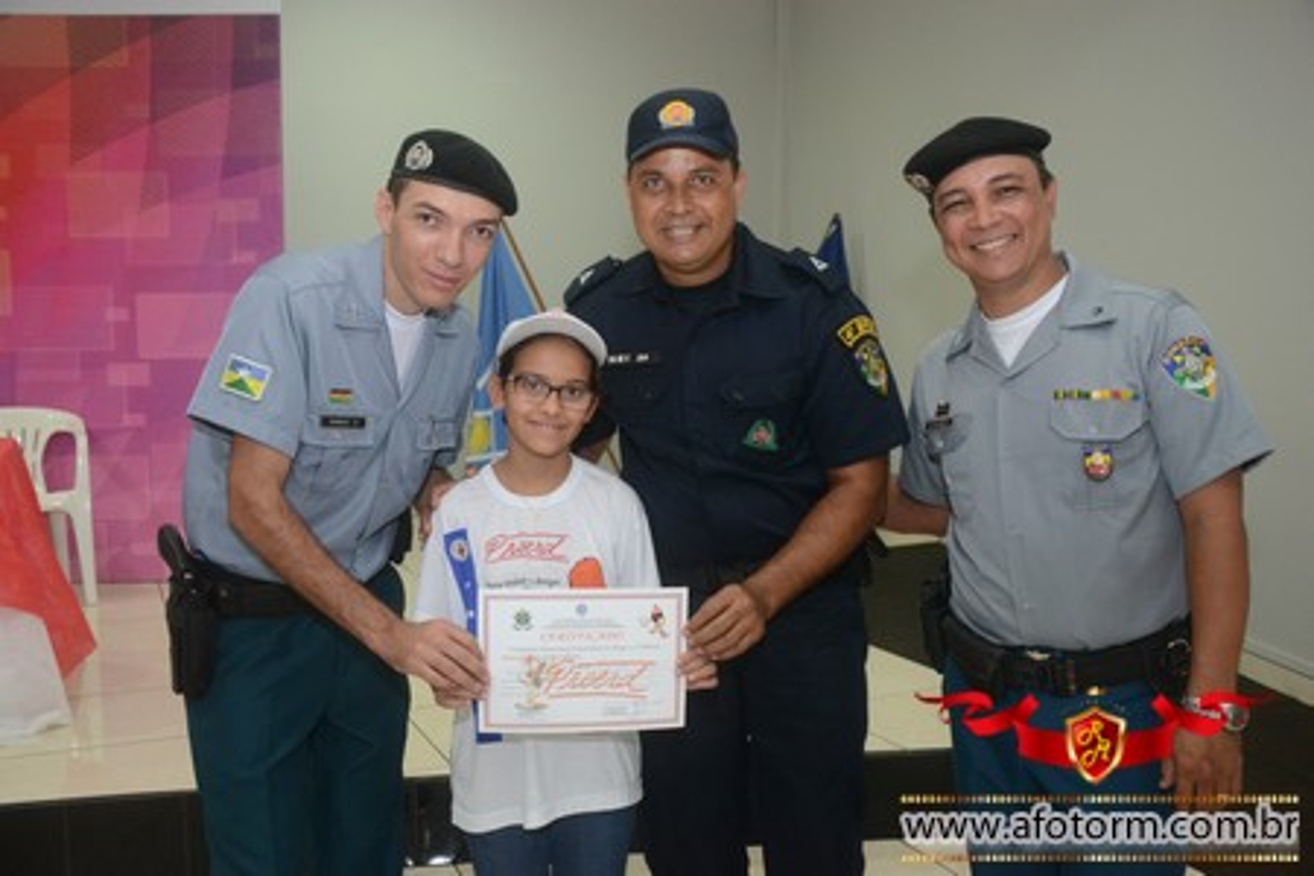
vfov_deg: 36.9
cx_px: 657
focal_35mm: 36
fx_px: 1314
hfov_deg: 53.1
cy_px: 438
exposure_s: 1/100
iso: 1600
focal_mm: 24
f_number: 3.8
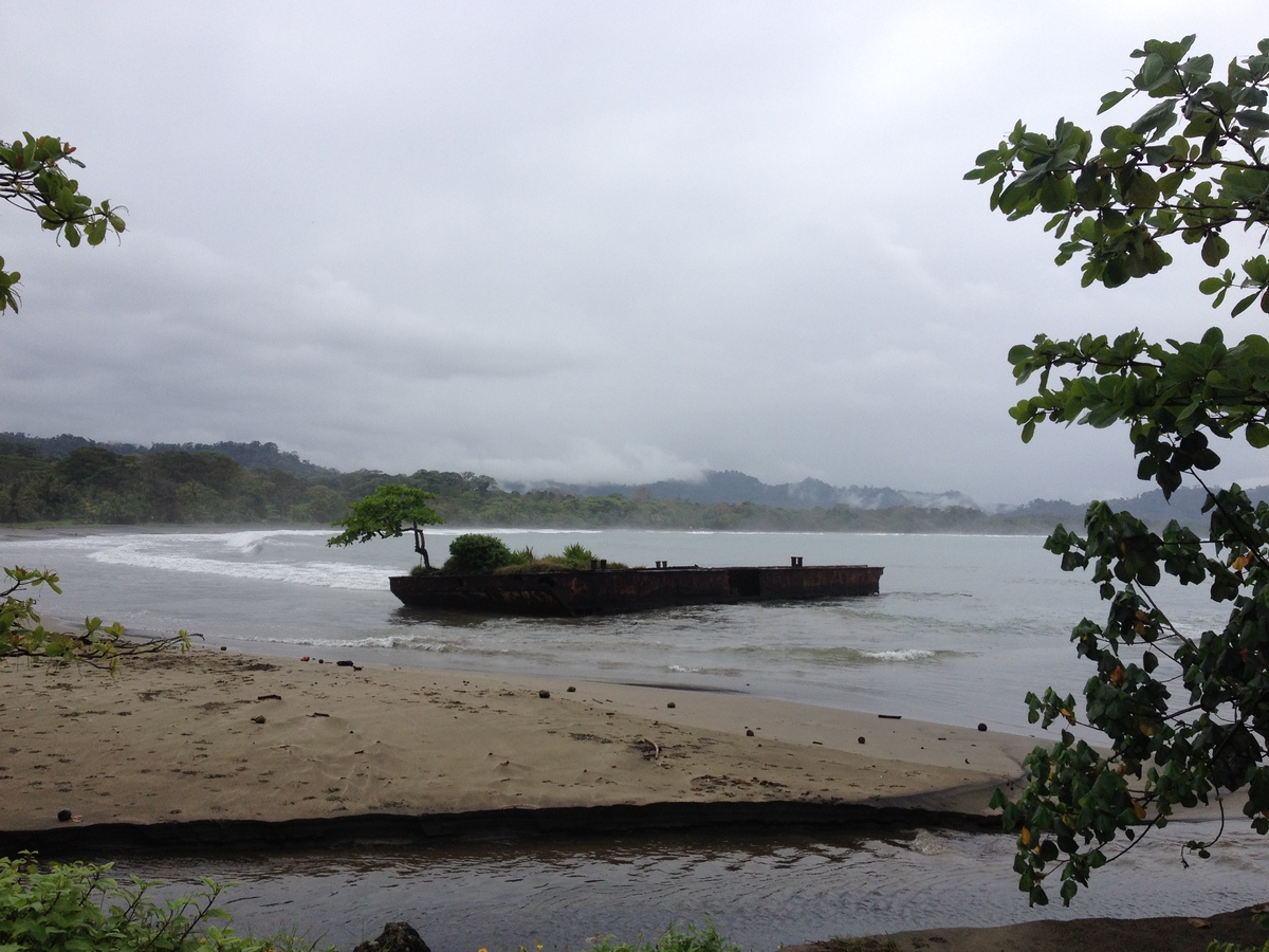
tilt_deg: -1.1
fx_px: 1283
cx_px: 634
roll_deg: -0.8
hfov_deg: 52.6
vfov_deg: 40.7
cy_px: 476
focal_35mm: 35
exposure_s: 1/2045
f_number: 2.4
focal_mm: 4.28
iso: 50
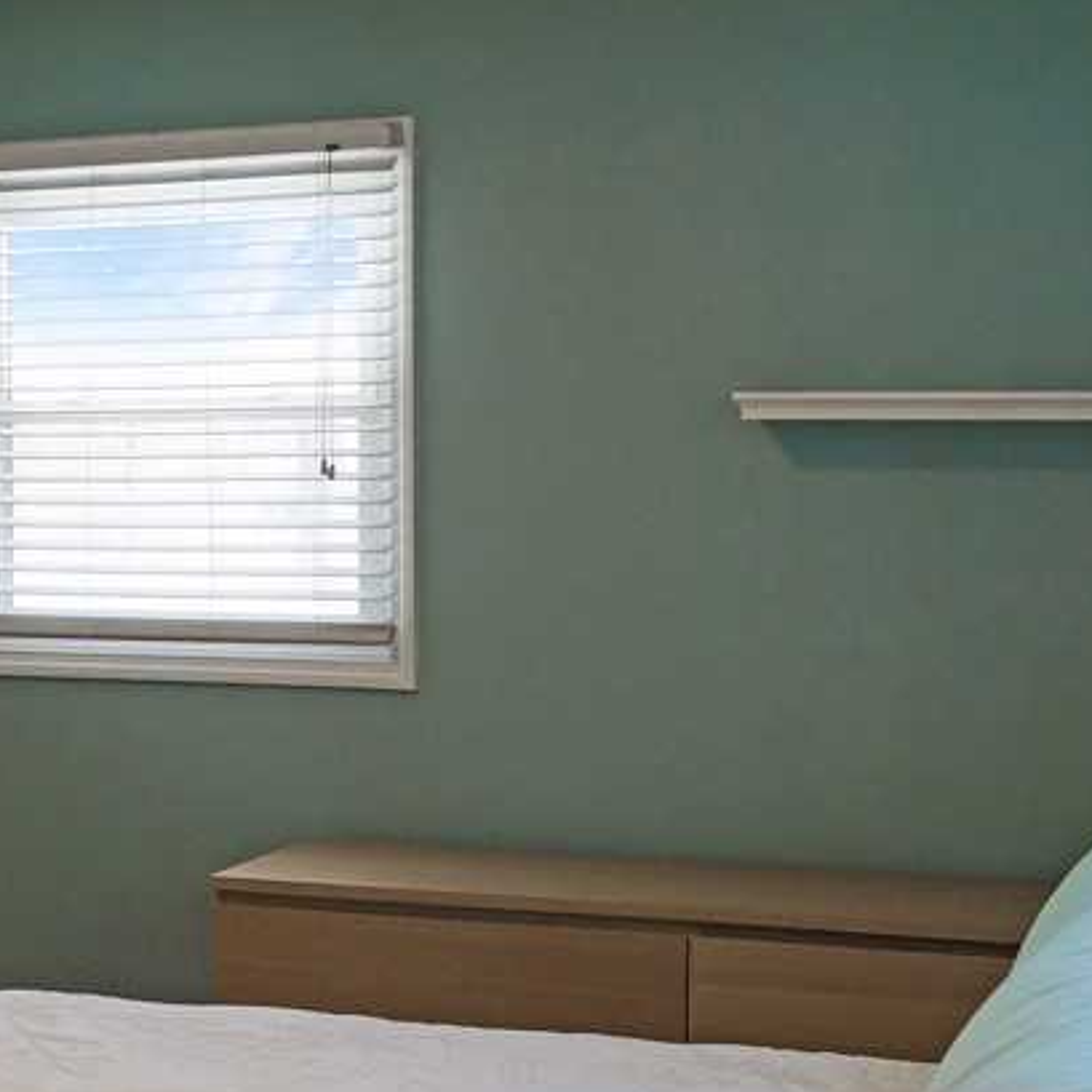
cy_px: 769
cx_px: 310
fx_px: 2177
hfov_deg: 27.9
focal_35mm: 61
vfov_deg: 27.9
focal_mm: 18
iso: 400
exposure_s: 1/100
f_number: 5
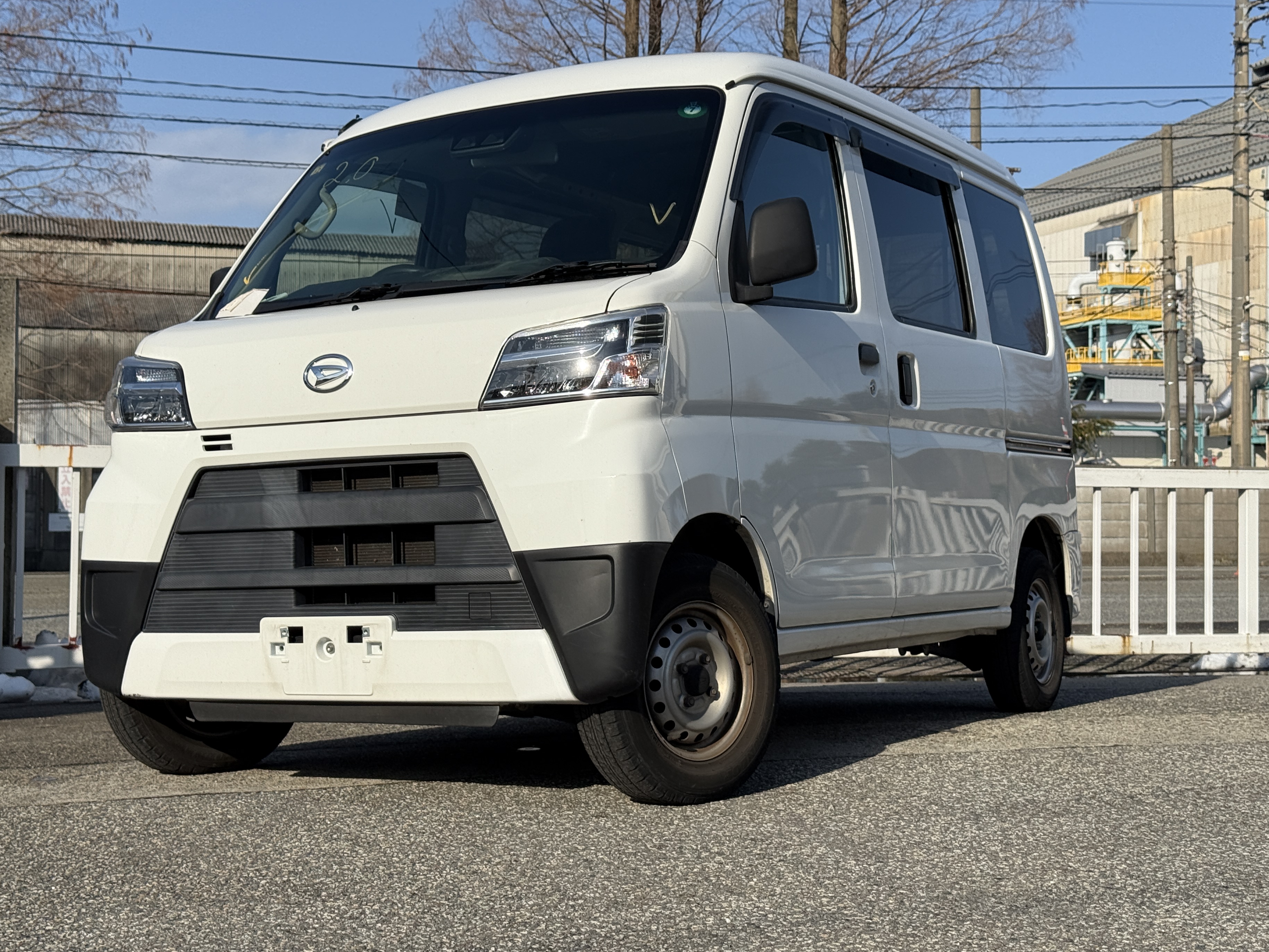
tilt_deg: +2.7
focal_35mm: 53
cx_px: 578
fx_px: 1943
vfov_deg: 27.5
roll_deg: -0.2
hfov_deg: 36.1
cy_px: 444
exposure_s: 1/7874
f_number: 1.78
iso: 64
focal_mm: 6.76
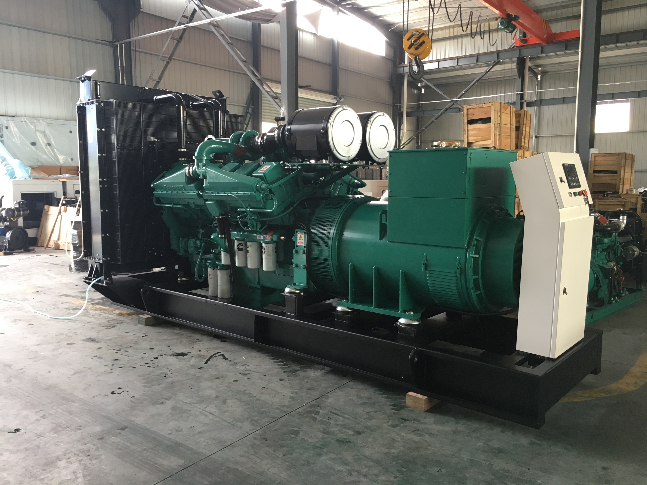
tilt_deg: -5.7
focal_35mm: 29
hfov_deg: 61.7
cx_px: 324
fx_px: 542
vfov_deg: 48.2
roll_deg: +0.5
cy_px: 242
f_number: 2.2
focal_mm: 4.15
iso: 100
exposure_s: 1/33
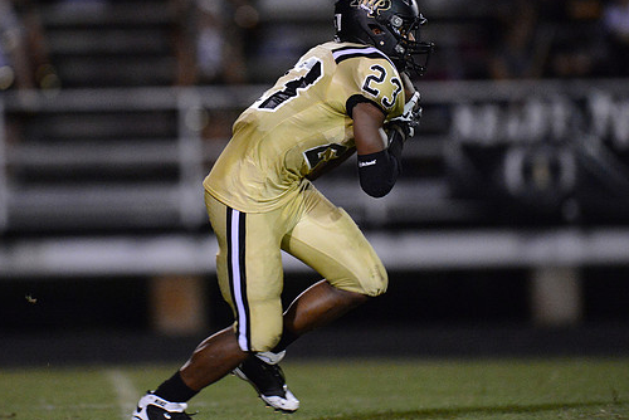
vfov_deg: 3.0
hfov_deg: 4.4
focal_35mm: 464
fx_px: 8111
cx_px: 289
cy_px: 198
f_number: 2.8
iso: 12800
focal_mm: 400
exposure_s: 1/640
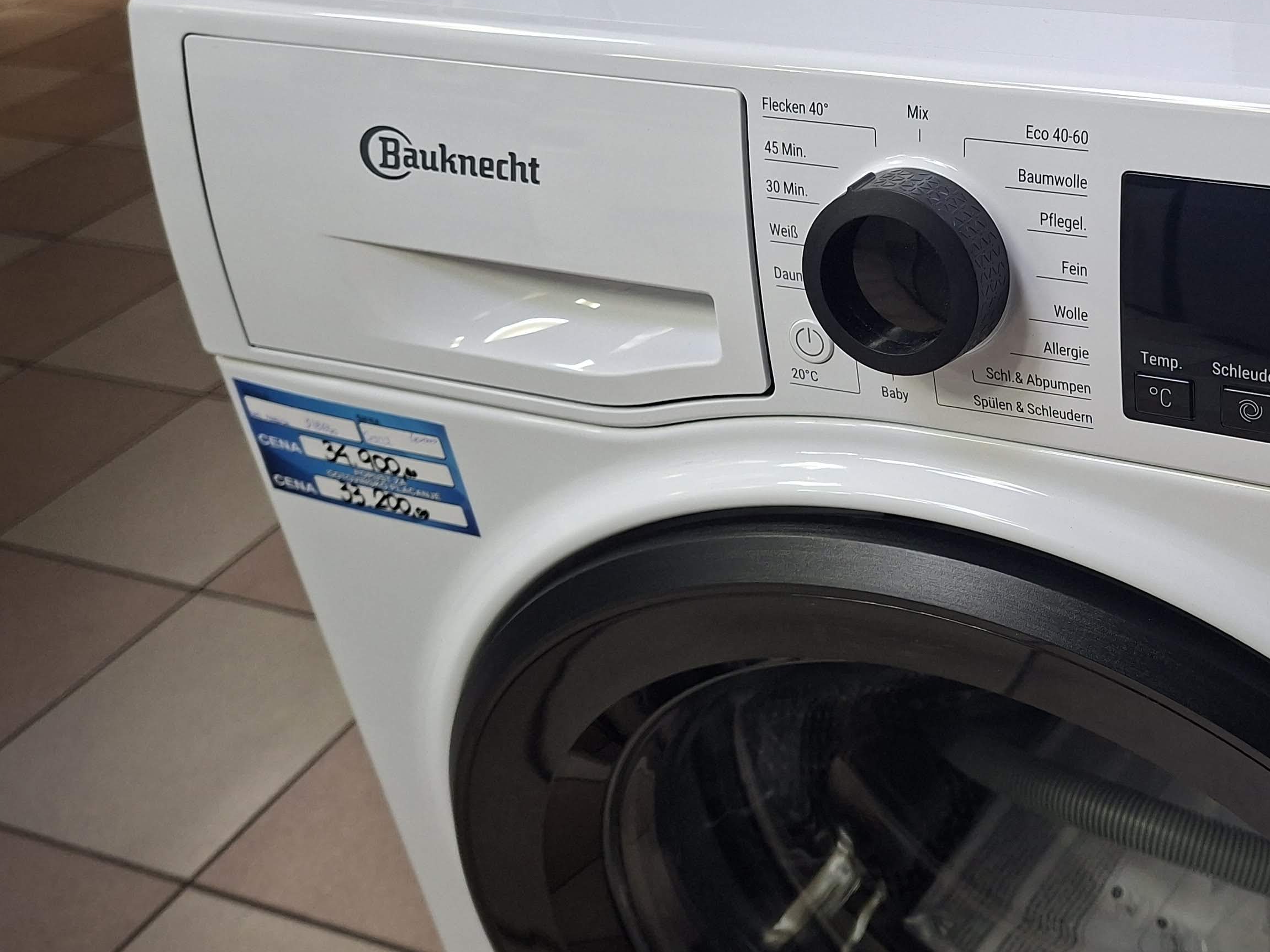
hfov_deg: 43.8
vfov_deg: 35.6
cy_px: 316
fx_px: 1468
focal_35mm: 40
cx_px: 1077
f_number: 1.8
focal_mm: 5.54
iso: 320
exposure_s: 1/100
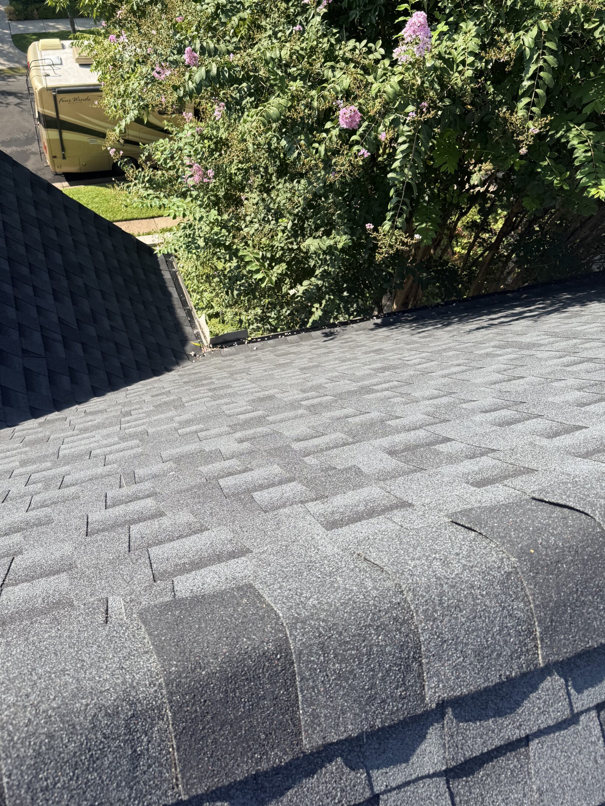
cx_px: 254
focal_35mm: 28
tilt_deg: -48.4
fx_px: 652
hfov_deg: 49.6
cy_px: 368
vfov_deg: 63.3
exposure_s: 1/1585
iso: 80
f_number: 1.78
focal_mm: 6.76
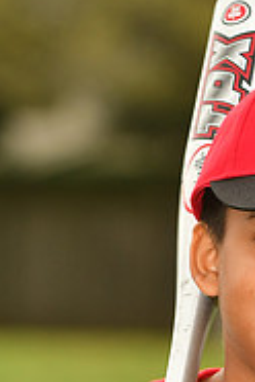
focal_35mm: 701
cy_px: 452
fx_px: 7448
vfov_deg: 2.9
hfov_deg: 2.0
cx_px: 231
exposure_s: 1/500
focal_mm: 150
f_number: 5
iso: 200
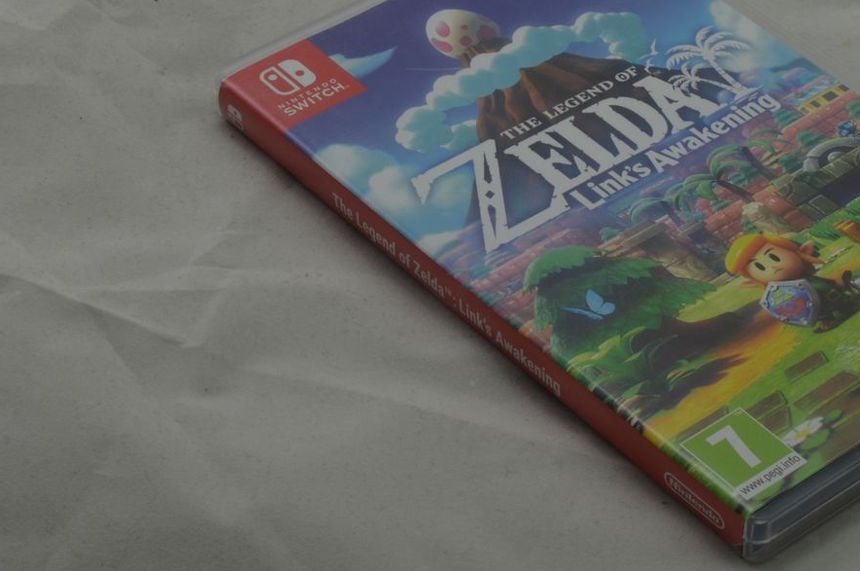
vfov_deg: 11.2
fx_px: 2910
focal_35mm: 122
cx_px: 620
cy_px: 149
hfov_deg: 16.7
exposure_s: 1/4
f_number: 20
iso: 100
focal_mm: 40
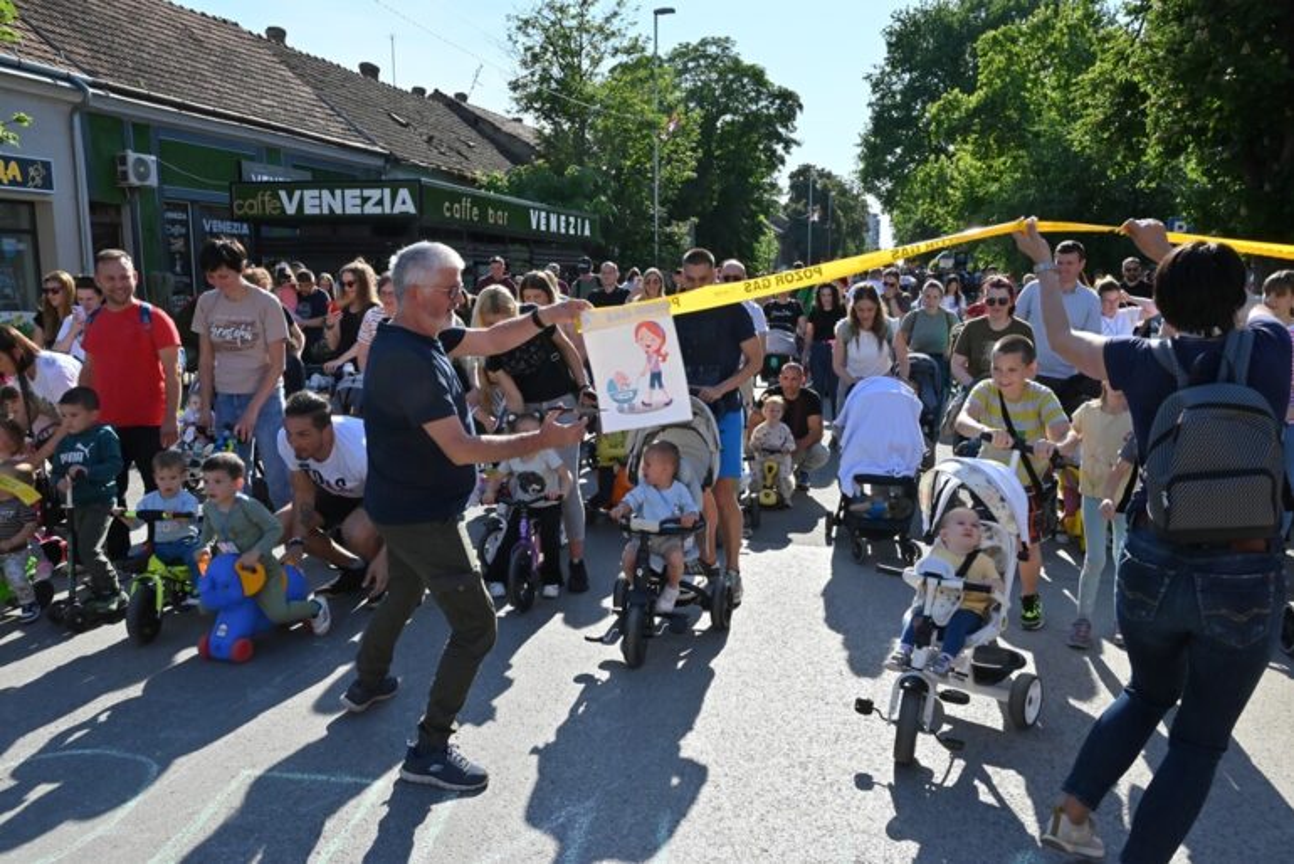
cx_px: 647
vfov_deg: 45.0
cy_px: 432
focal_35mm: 29
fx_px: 1043
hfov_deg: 63.6
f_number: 13
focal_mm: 29
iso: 640
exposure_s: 1/640
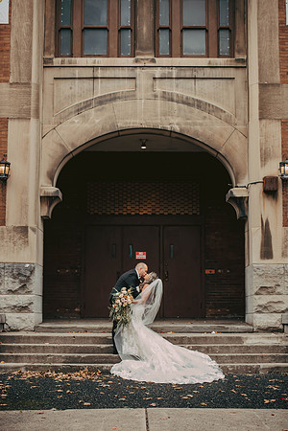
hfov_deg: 19.5
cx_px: 144
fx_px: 840
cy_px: 216
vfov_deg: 28.8
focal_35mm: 70
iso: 800
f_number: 3.2
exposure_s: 1/320
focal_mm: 70
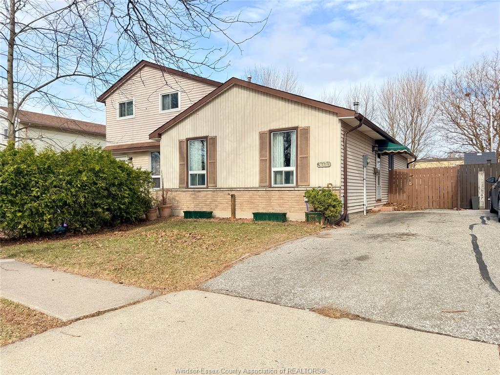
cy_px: 188
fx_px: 347
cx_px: 250
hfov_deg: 71.6
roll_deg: +0.6
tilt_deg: +0.2
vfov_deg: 56.8
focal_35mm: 24
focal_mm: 6.76
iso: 80
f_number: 1.78
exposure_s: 1/1385
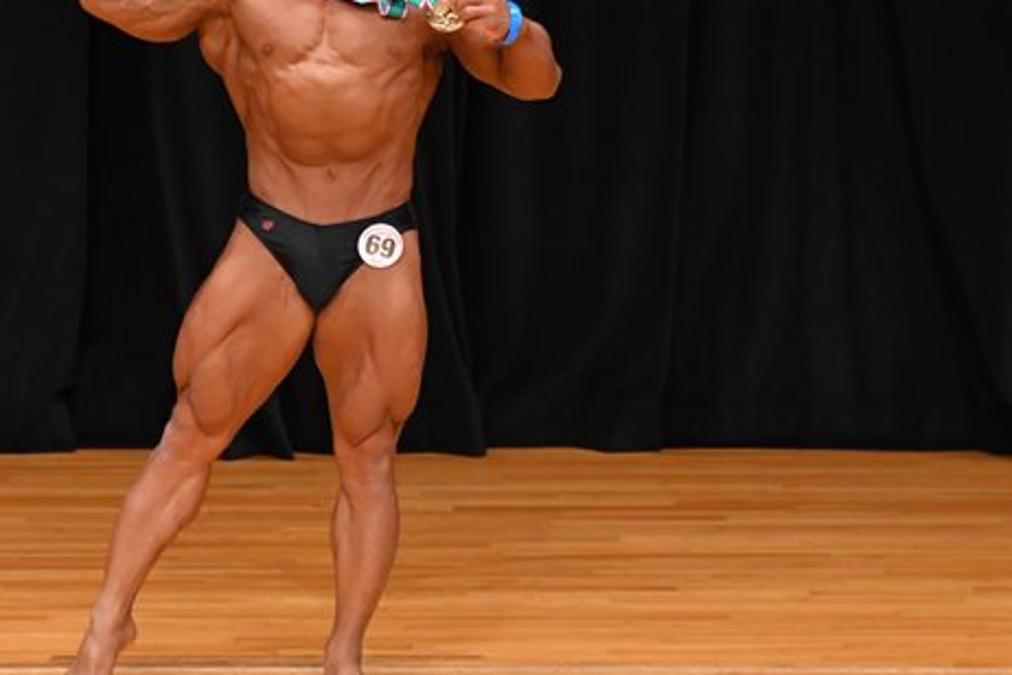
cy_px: 206
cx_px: 242
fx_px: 13436
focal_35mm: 478
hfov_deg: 4.3
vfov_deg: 2.9
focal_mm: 190
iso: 3200
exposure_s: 1/400
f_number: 5.6
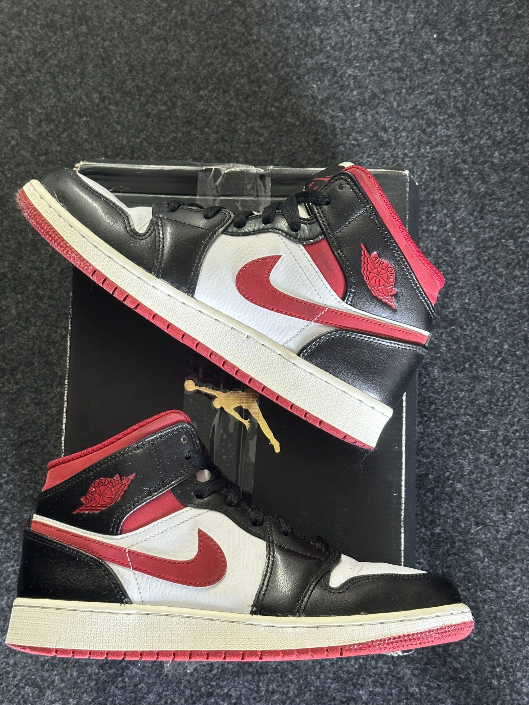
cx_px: 231
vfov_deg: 34.9
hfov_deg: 26.5
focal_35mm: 55
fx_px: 1120
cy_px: 385
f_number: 1.78
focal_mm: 6.86
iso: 200
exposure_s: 1/33
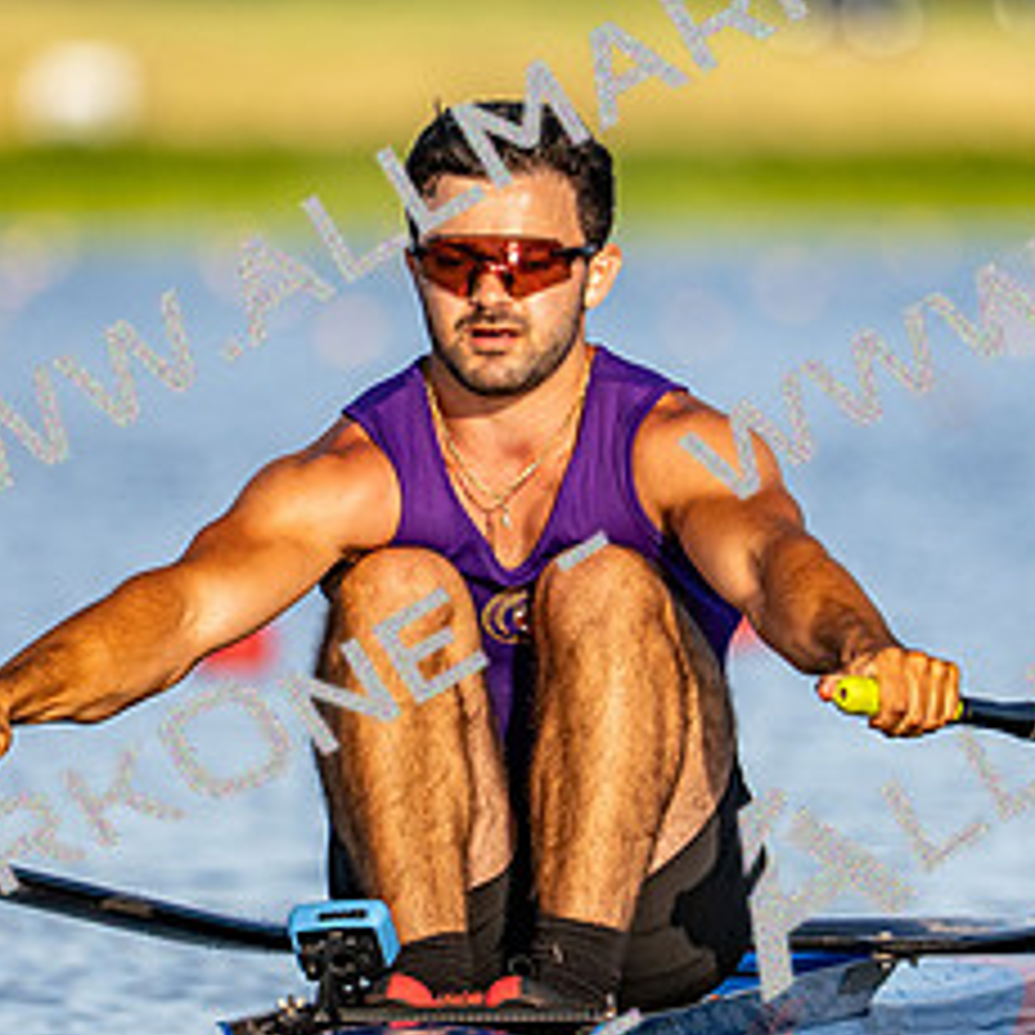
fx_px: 43468
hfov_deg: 1.4
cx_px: 351
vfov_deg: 1.4
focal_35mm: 1285
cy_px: 576
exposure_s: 1/2500
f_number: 4.5
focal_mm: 400
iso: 280
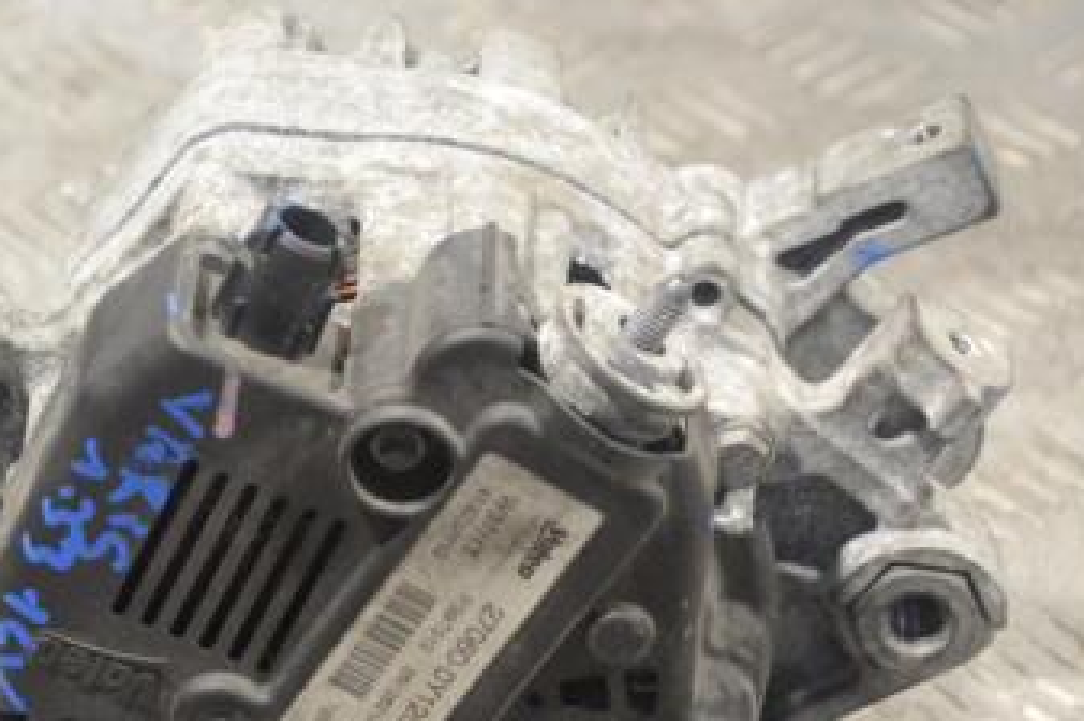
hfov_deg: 14.7
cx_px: 341
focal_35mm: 139
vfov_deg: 9.8
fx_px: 4181
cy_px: 464
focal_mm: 52
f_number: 7.1
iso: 3200
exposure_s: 1/200
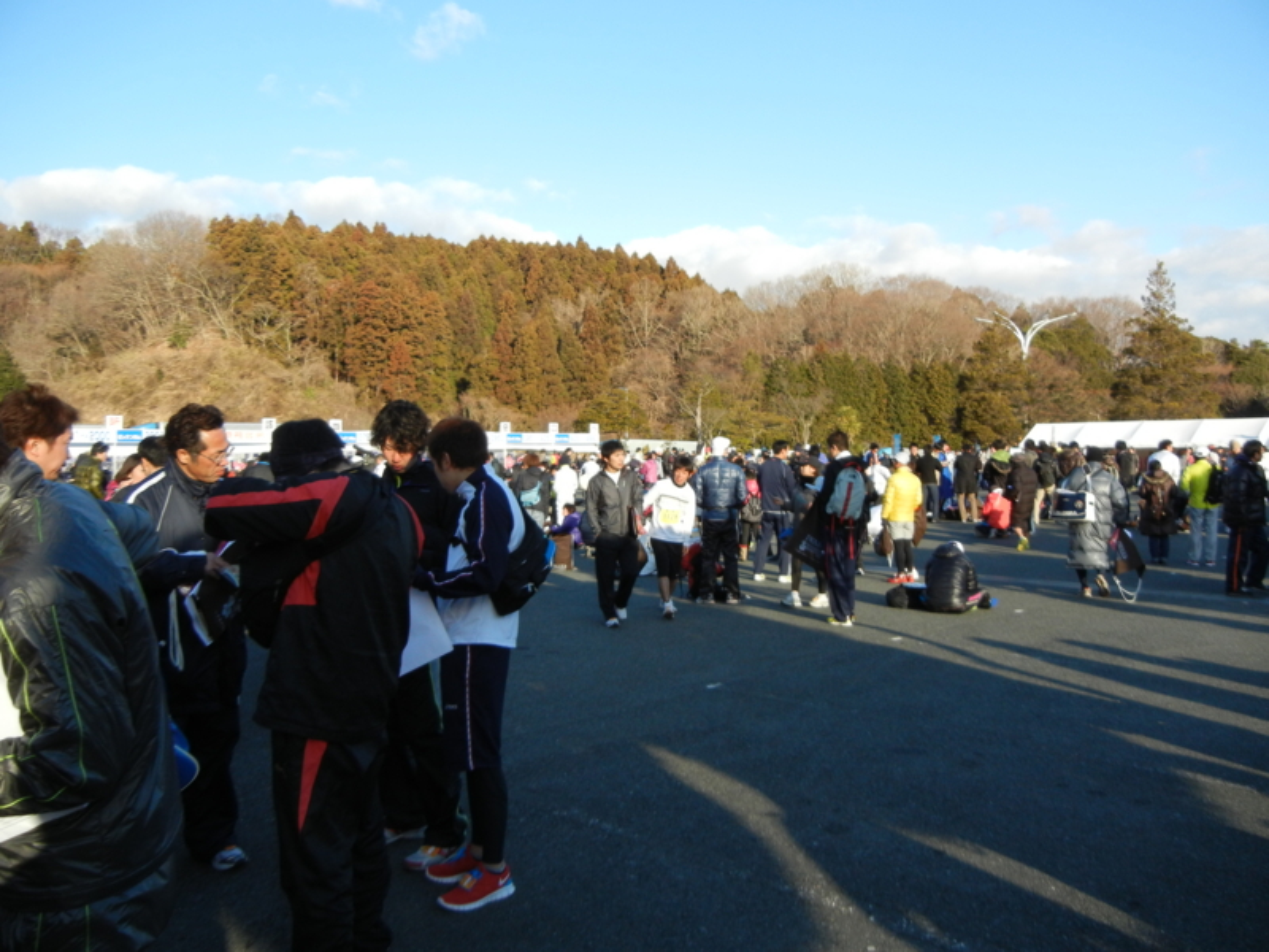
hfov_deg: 60.0
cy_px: 476
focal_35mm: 30
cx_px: 634
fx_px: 1100
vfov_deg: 46.8
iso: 160
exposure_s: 1/673
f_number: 3.5
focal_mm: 5.4
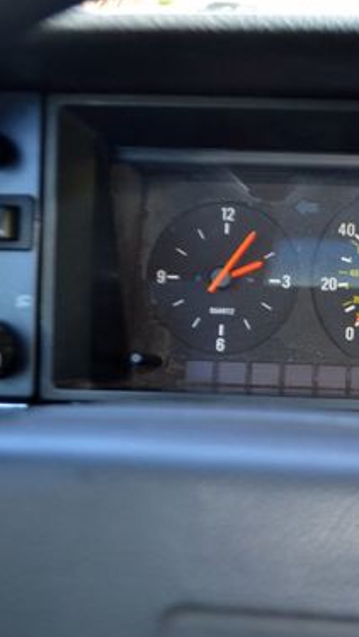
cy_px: 327
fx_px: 996
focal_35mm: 59
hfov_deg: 19.0
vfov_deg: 35.4
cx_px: 461
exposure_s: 1/100
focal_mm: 22
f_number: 3.8
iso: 400
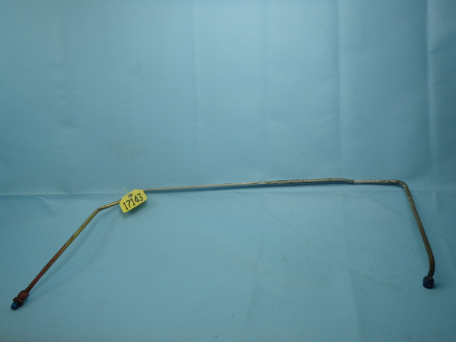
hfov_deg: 63.4
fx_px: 369
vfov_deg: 49.7
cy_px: 171
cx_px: 228
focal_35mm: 28
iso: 125
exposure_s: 1/60
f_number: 3.9
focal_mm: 5
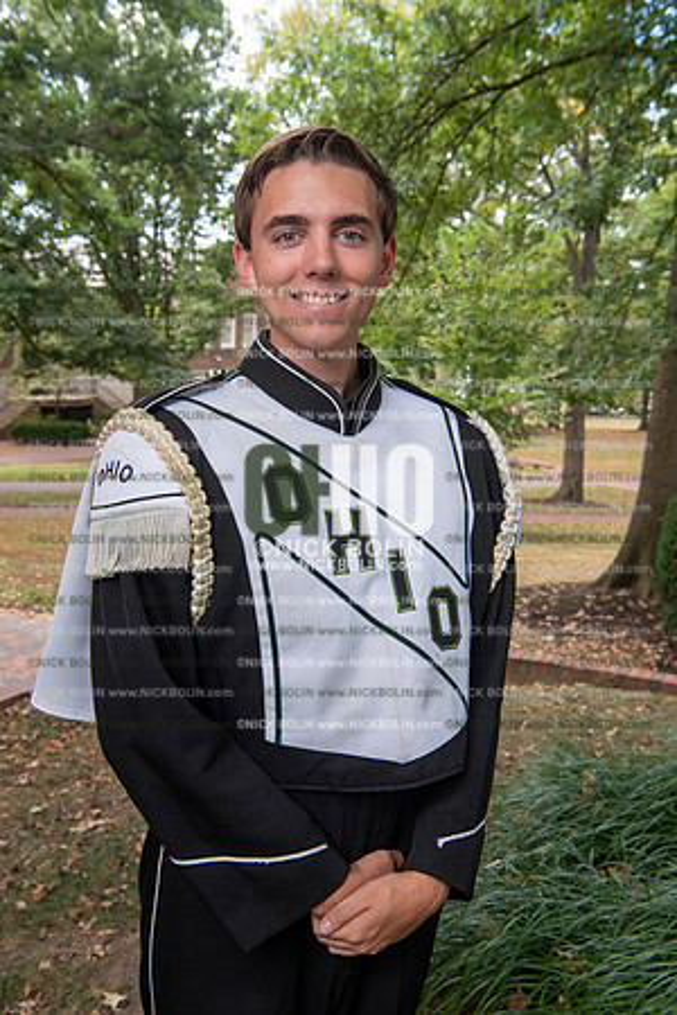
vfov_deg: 48.5
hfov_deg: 33.4
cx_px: 338
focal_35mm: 40
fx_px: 1128
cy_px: 508
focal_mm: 40
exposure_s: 1/100
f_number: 8
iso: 500
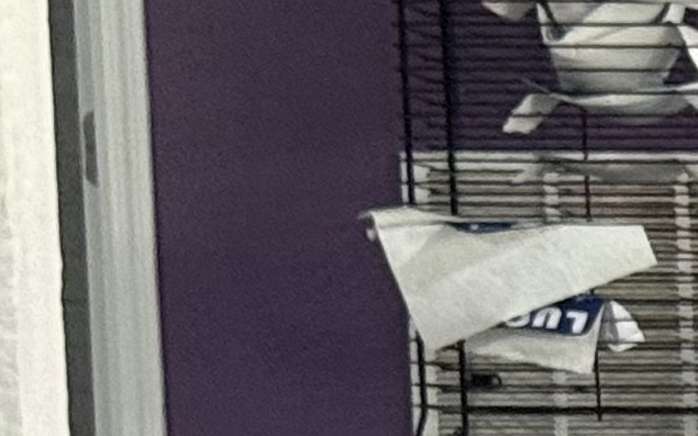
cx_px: 1703
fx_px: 6145
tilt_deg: -11.5
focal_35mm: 323
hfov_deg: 6.2
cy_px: 645
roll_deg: +0.5
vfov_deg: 4.0
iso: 400
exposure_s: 1/40
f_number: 1.78
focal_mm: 6.76
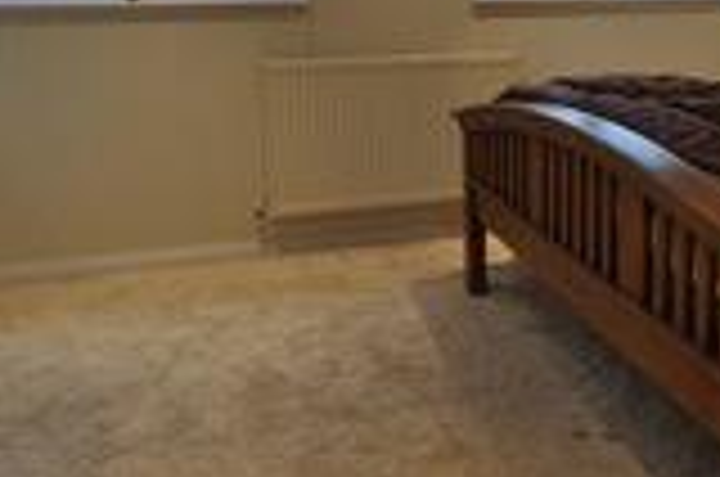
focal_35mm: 45
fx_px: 898
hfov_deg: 42.4
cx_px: 536
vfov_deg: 29.3
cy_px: 119
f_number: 4
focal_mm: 12
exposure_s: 1/60
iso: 560
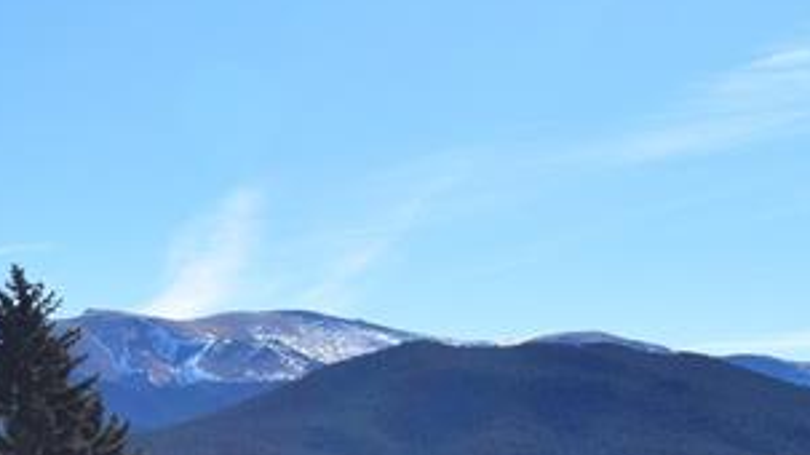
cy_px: 768
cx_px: -318
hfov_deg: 15.2
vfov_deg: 8.8
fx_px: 2850
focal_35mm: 133
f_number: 11
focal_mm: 25
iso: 400
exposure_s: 1/500
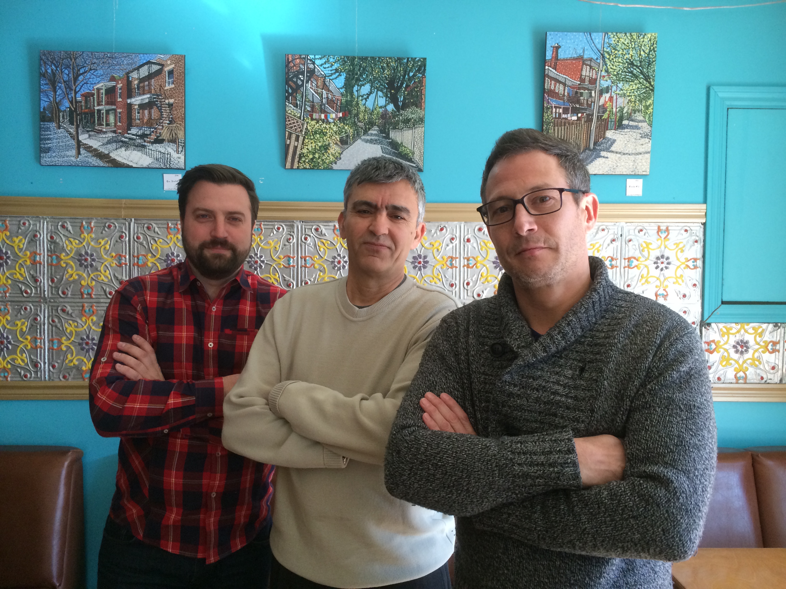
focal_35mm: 29
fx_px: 658
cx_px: 393
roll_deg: -0.2
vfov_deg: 48.2
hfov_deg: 61.7
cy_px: 294
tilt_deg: -4.7
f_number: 2.2
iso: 64
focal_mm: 4.15
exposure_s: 1/30
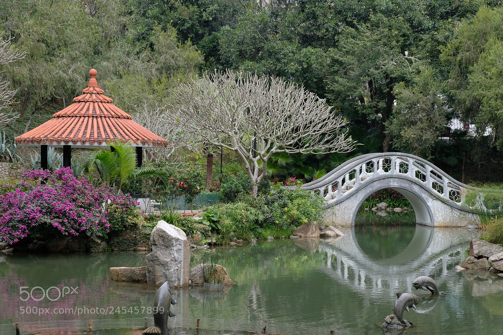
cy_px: 168
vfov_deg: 18.2
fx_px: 1048
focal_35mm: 75
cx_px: 252
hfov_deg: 27.0
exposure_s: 1/150
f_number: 6.4
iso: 200
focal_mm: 50
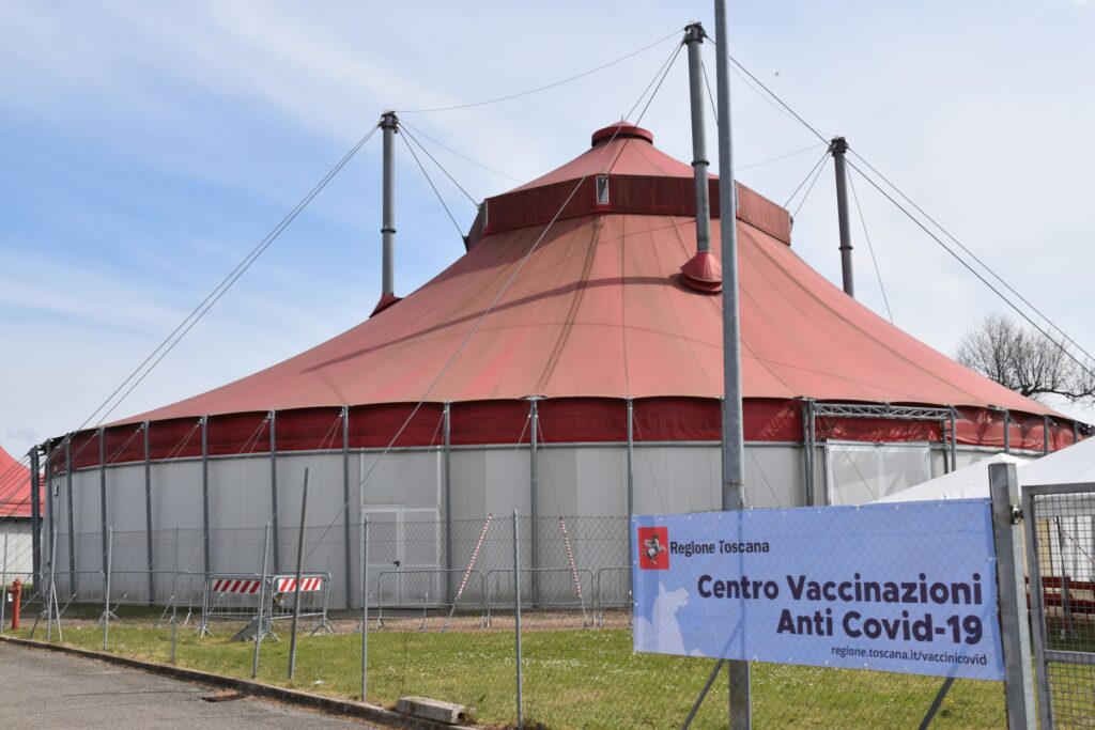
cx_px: 548
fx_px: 1141
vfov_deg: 35.5
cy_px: 365
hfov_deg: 51.3
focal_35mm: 38
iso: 200
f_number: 10
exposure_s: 1/400
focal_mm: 25
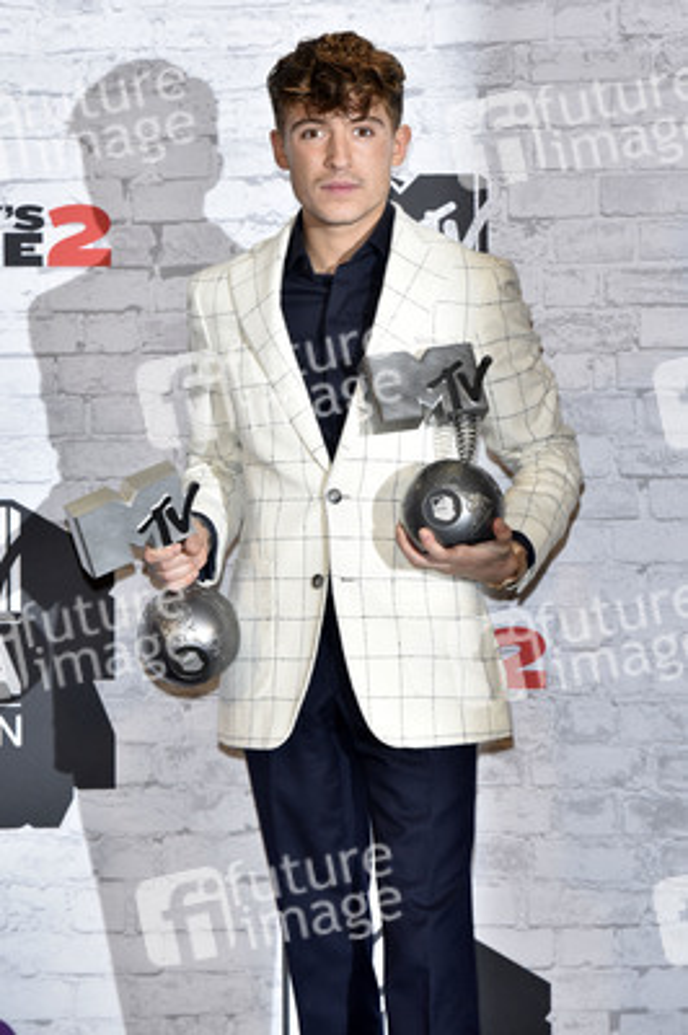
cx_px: 344
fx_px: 4451
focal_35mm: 155
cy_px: 518
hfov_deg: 8.8
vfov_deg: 13.3
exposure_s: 1/250
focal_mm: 155
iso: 2000
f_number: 6.3
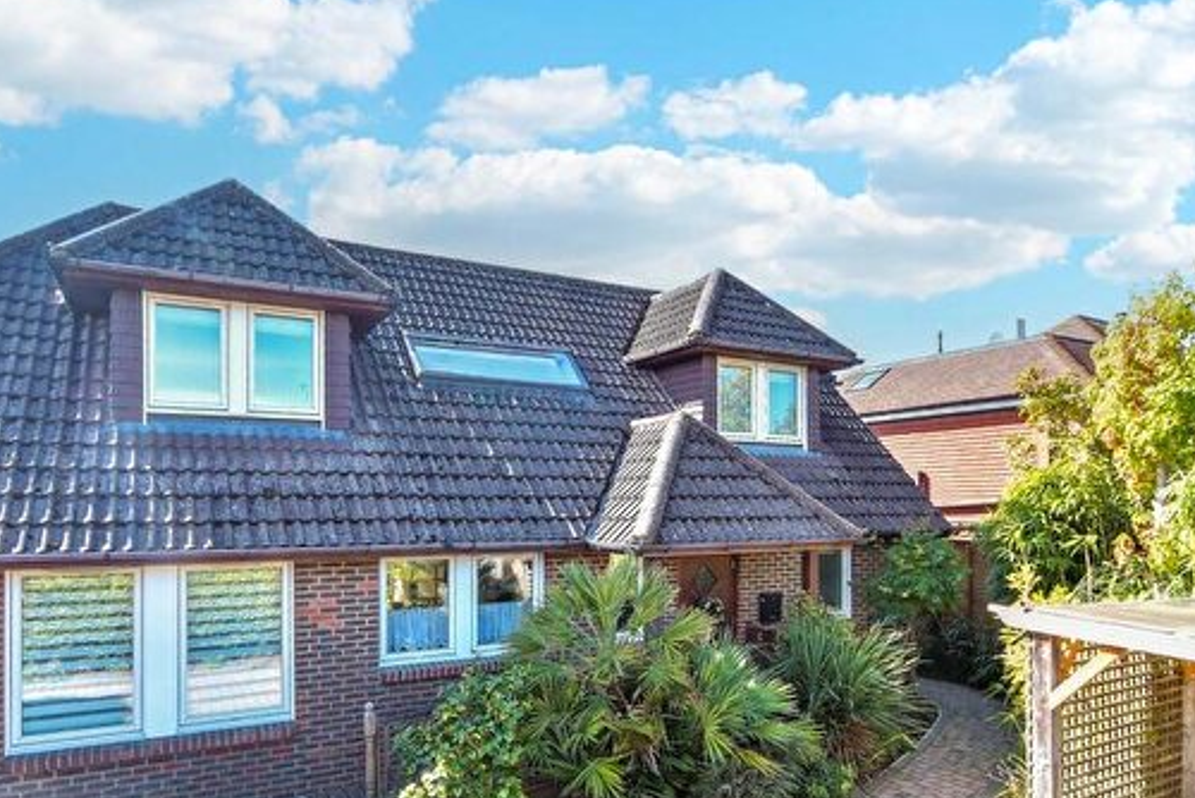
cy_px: 486
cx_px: 631
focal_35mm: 21
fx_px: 697
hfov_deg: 81.1
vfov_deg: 59.0
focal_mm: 10
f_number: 8
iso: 160
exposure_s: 1/50
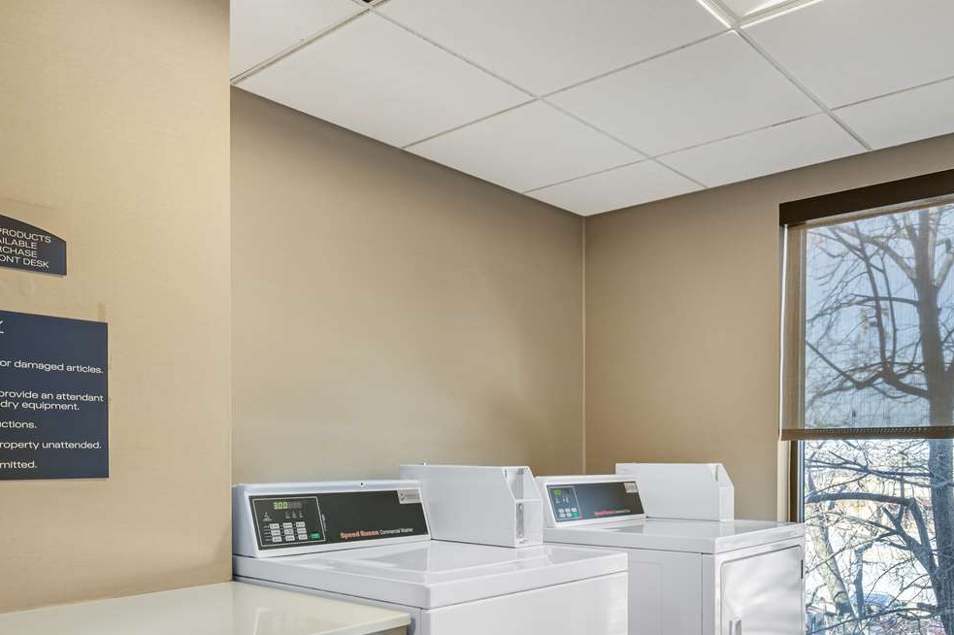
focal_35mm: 30
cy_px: 469
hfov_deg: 62.1
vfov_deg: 42.6
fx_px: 788
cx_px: 538
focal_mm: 19.5
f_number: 10
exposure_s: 1/125
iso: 200
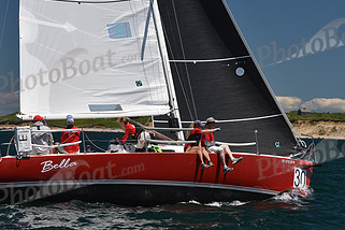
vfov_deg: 7.8
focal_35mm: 177
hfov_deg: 11.6
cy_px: 111
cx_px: 201
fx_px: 1696
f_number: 7.1
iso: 250
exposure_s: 1/800
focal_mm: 98
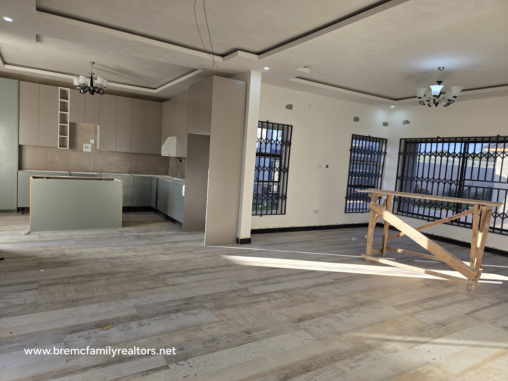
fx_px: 338
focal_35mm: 23
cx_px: 254
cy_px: 190
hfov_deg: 73.9
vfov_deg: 58.9
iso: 40
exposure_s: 1/180
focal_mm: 6.3
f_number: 1.7
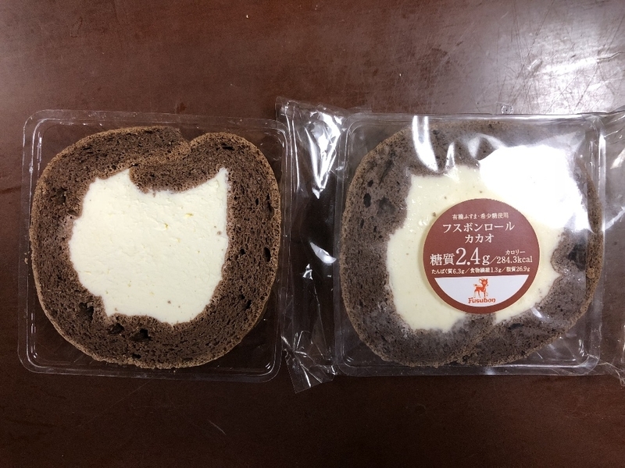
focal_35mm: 28
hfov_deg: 63.4
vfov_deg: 49.7
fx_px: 506
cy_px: 234
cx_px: 312
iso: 80
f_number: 1.8
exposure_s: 1/17
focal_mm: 3.99
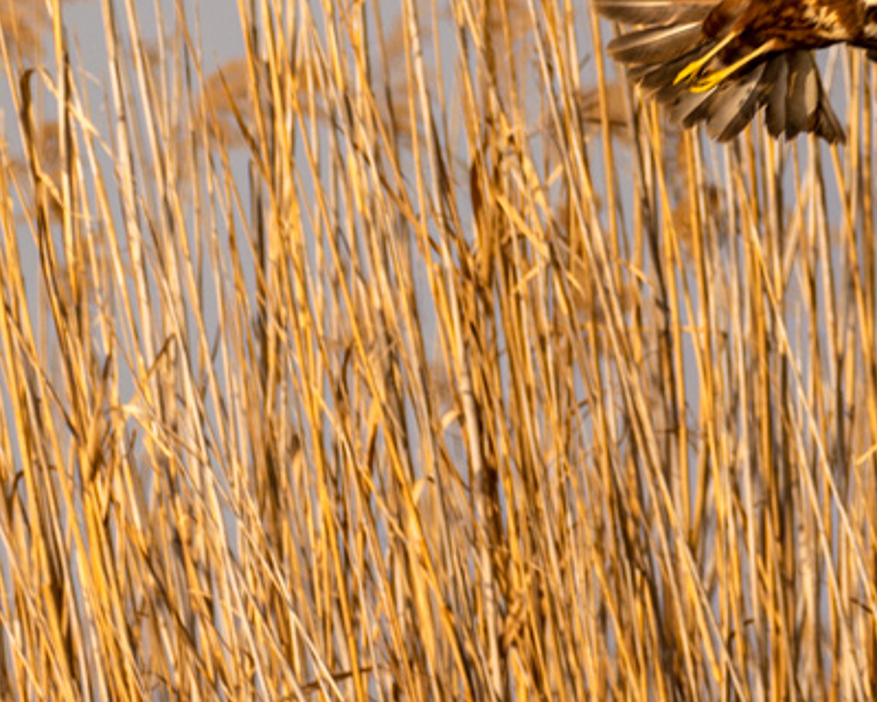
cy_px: 75
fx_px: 47992
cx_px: 855
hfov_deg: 1.0
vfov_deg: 0.8
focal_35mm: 1849
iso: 125
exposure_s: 1/1000
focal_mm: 500
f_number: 6.3
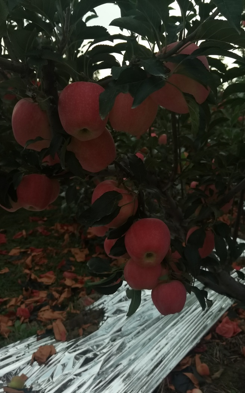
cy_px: 198
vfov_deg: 64.6
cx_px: 131
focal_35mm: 29
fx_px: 310
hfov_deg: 43.1
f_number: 1.9
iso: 50
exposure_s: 1/1792
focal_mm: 6.71
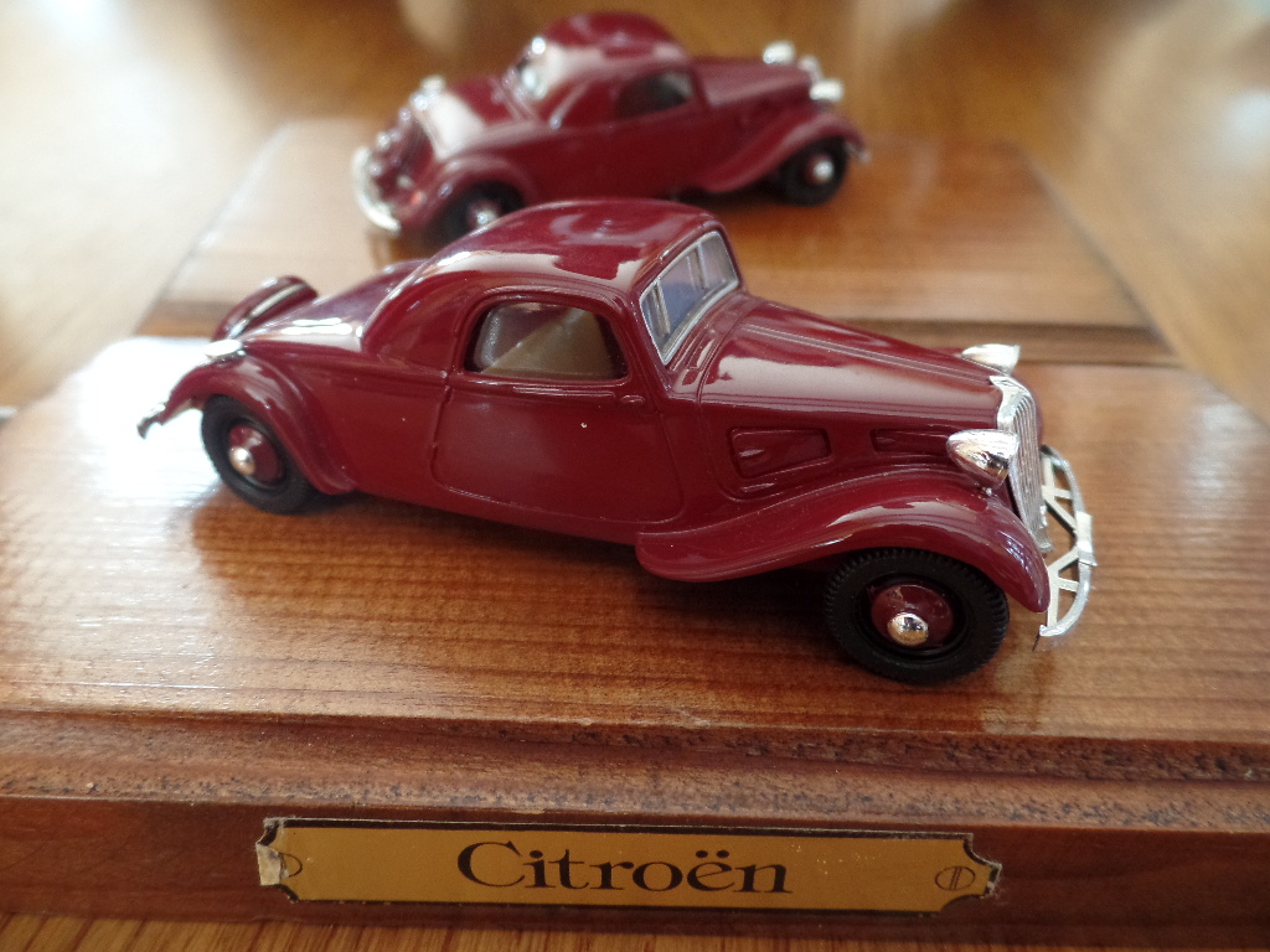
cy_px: 476
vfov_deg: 58.9
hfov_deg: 73.9
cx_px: 635
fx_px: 844
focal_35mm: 23
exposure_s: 1/30
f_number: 2.8
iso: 400
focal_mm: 4.1
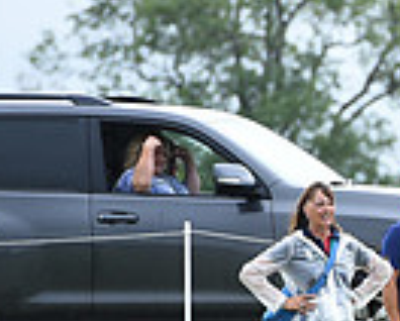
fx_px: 9746
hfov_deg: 2.3
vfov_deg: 1.9
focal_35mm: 822
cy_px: 360
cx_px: 861
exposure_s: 1/1000
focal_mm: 200
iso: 400
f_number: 5
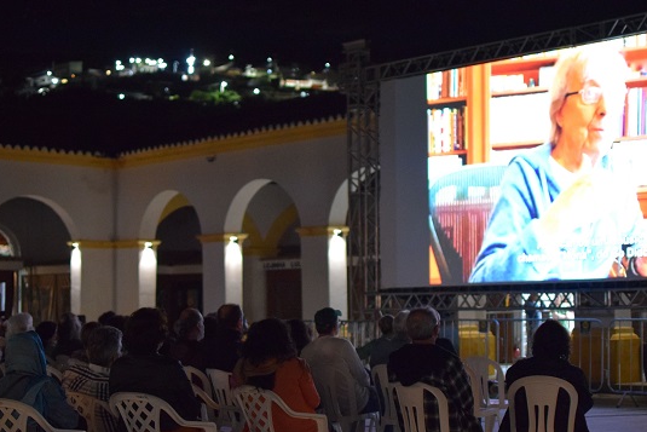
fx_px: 1234
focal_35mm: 69
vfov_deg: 19.8
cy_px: 254
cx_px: 282
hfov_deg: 29.3
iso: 3200
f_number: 2
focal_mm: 35
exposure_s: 1/50
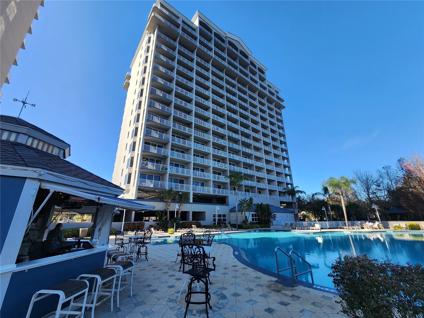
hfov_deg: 106.2
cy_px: 159
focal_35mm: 13
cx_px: 212
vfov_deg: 89.9
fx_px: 159
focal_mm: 2.2
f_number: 2.2
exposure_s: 1/850
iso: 50
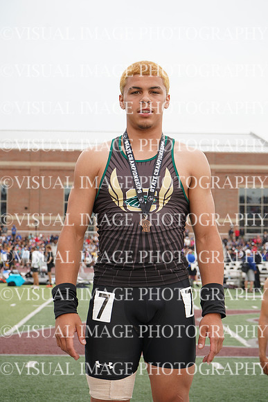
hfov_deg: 19.5
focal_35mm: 70
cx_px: 134
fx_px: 781
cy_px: 201
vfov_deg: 28.8
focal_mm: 70
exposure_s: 1/160
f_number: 8
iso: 200
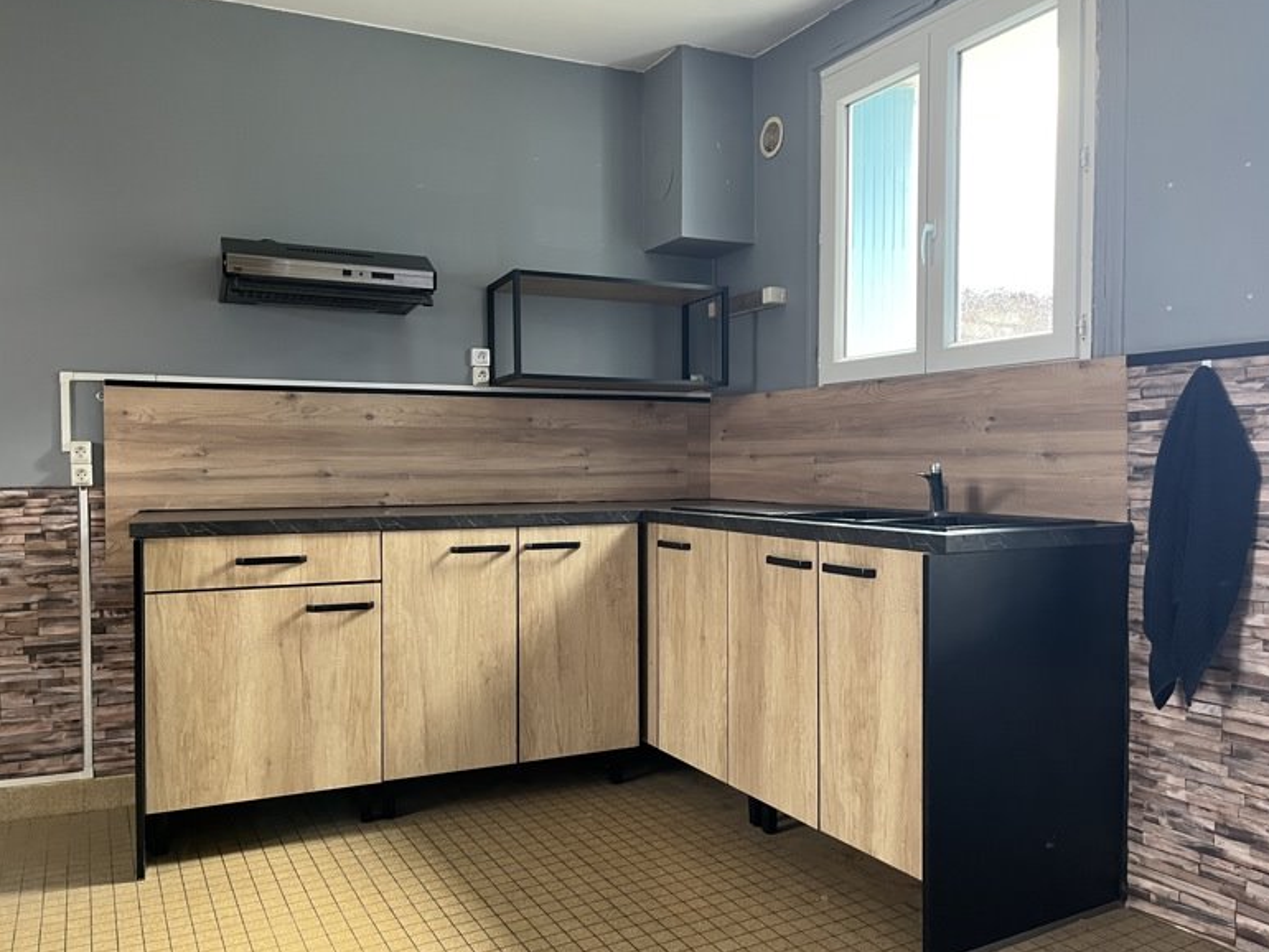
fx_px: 990
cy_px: 476
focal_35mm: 27
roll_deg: +0.1
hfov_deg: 65.3
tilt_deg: -1.6
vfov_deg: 51.4
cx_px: 658
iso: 250
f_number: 1.6
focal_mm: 5.1
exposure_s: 1/60
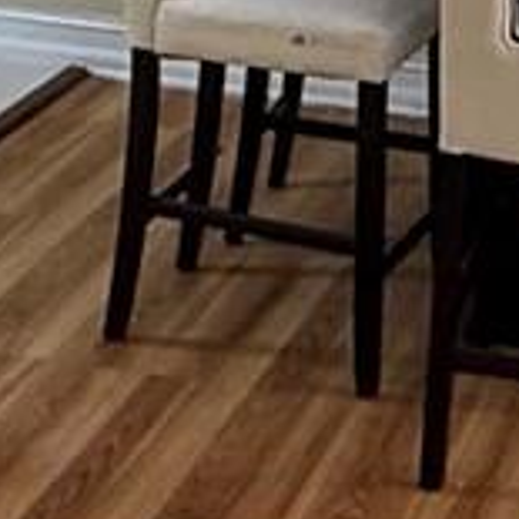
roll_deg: -5.3
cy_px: -161
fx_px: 2171
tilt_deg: -11.3
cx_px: 623
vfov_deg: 13.1
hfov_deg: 13.3
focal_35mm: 128
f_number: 2.2
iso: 400
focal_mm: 2.22
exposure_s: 1/89
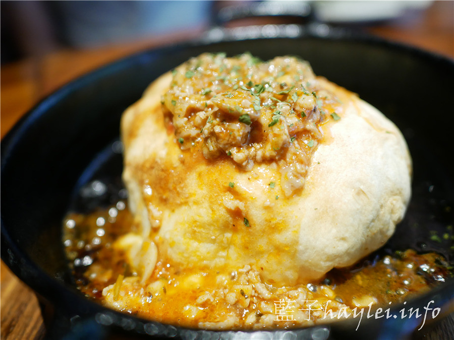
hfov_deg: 60.0
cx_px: 227
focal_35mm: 30
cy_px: 170
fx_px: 393
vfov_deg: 46.8
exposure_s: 1/60
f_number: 1.7
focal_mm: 15
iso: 640
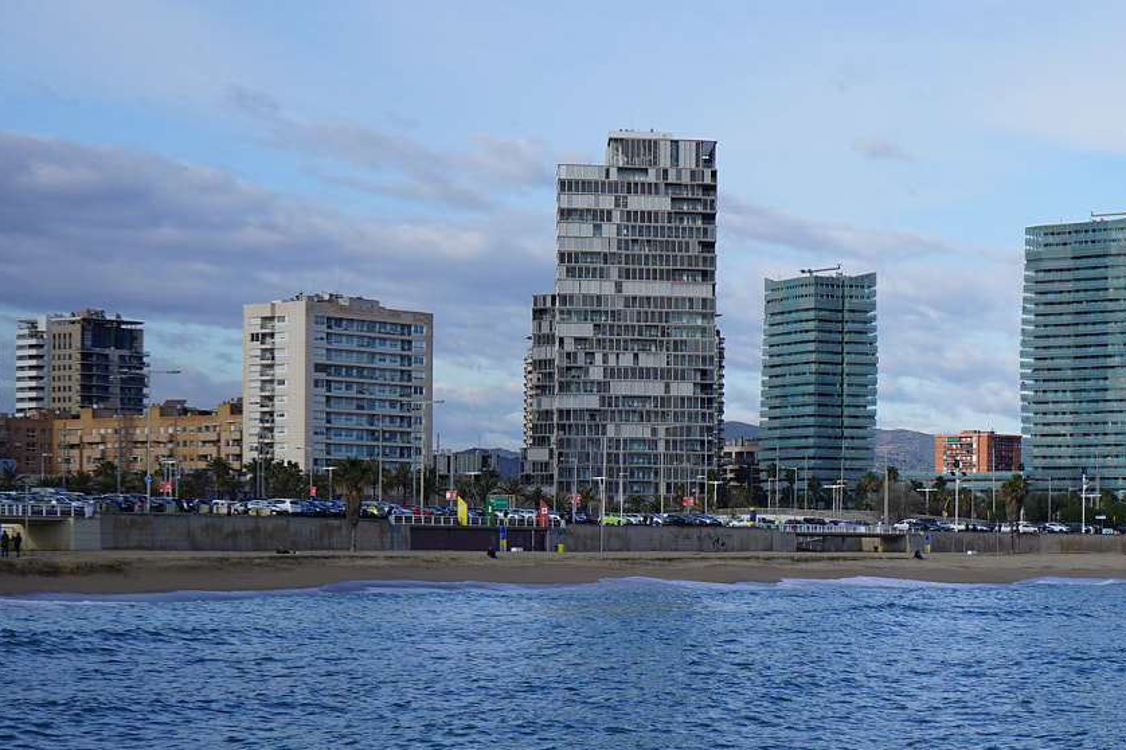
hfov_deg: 23.6
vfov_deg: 16.1
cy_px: 587
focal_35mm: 84
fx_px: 2626
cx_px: 984
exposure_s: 1/100
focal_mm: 44
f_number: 14
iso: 100
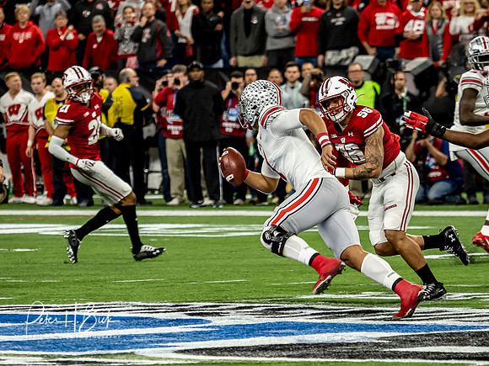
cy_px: 160
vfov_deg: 3.2
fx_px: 6579
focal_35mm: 466
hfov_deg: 4.3
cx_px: 280
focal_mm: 142
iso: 1250
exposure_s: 1/1000
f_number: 2.8
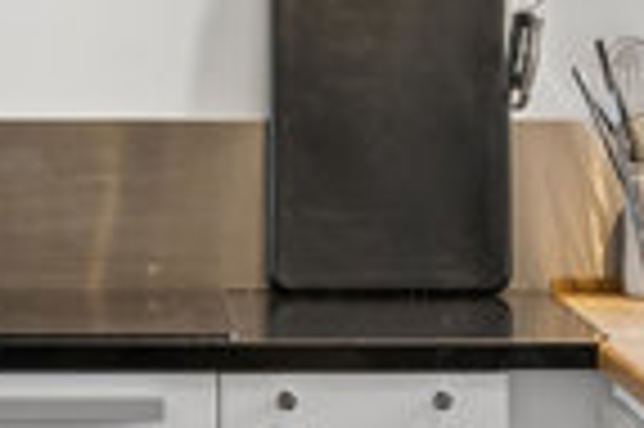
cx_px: 221
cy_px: -61
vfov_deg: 6.6
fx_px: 3699
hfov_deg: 9.9
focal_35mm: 207
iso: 160
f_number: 8
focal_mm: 25
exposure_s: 1/4
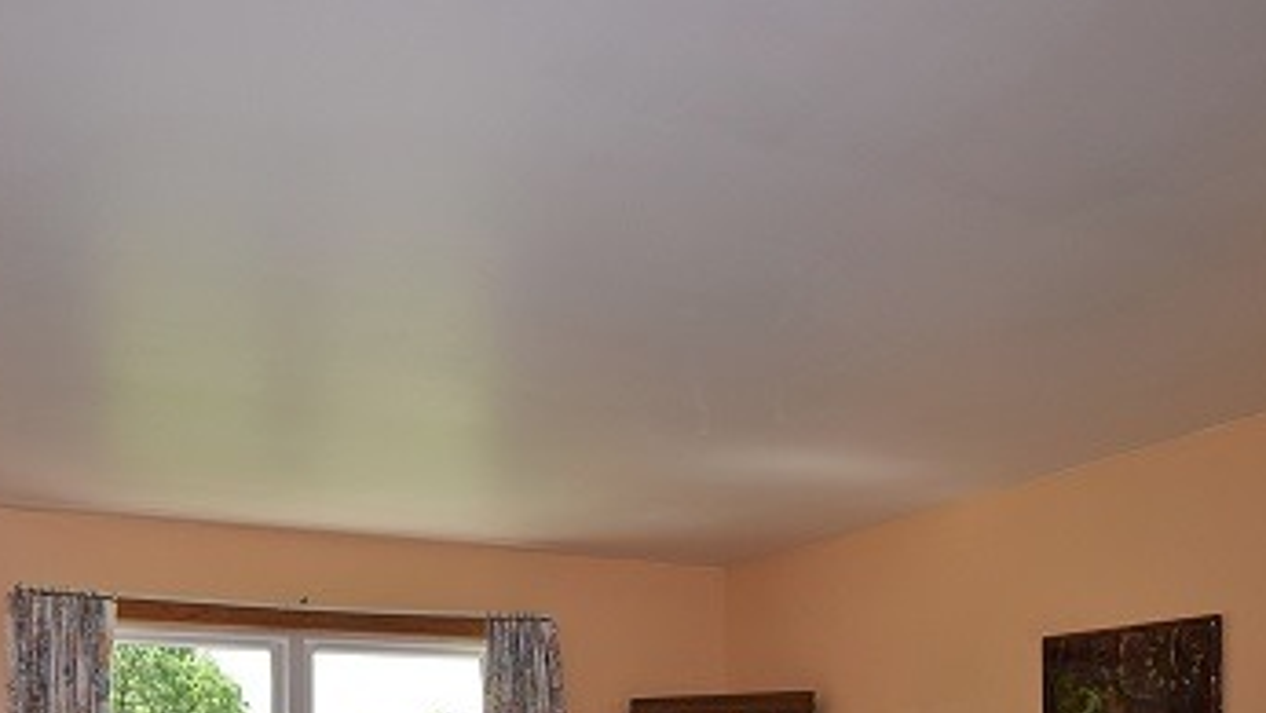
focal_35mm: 32
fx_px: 1074
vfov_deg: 32.5
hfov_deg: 59.5
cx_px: 413
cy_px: 775
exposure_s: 1/125
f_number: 5.6
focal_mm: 11
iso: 180
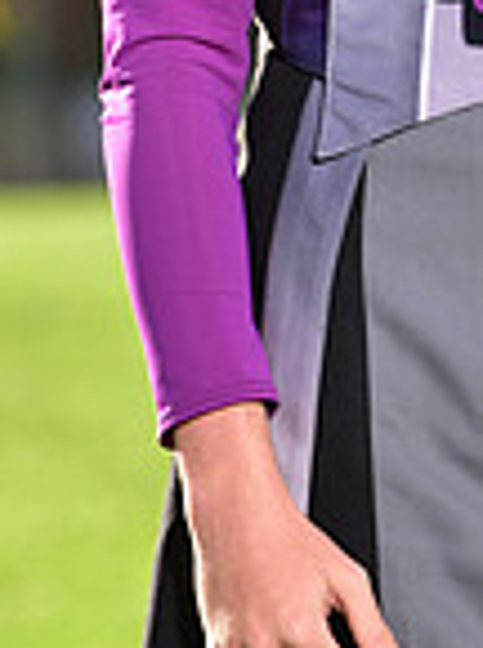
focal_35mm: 714
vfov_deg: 2.8
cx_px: 463
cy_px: -411
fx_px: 13342
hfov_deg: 2.1
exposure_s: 1/250
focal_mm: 185
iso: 80
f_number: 5
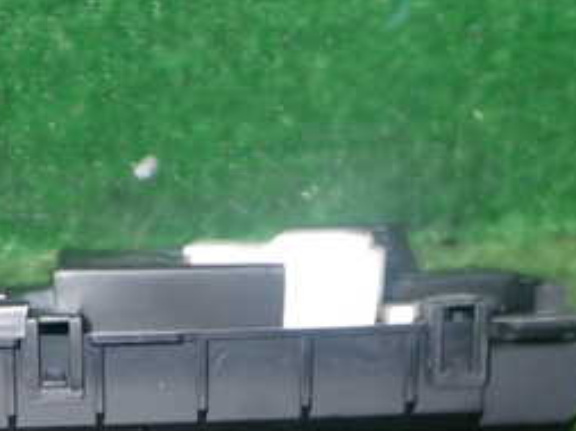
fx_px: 1180
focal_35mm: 71
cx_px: 39
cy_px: 470
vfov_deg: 19.8
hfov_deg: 26.4
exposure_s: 1/30
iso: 500
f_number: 6.3
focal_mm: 5.4
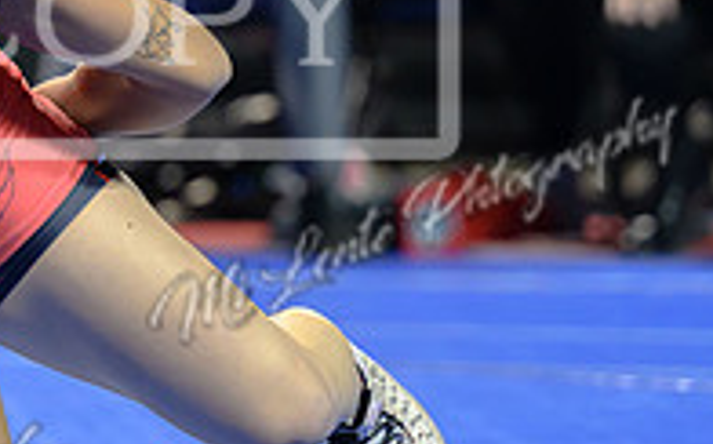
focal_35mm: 480
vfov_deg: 2.7
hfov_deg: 4.4
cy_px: 33
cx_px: -264
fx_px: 9316
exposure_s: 1/800
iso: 2500
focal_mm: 125
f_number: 2.8
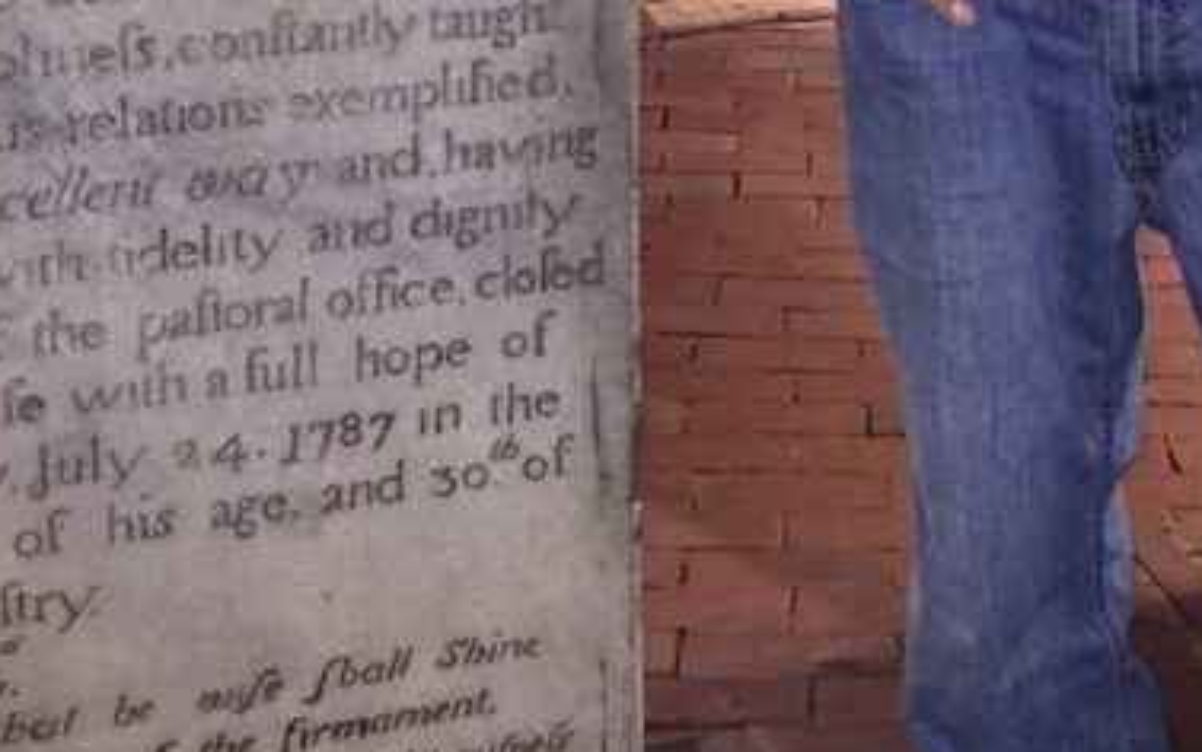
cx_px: 829
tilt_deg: -13.2
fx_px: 2851
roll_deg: -0.8
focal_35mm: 87
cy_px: -161
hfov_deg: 23.7
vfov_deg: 14.5
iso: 250
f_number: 2.2
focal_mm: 4.15
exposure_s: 1/16
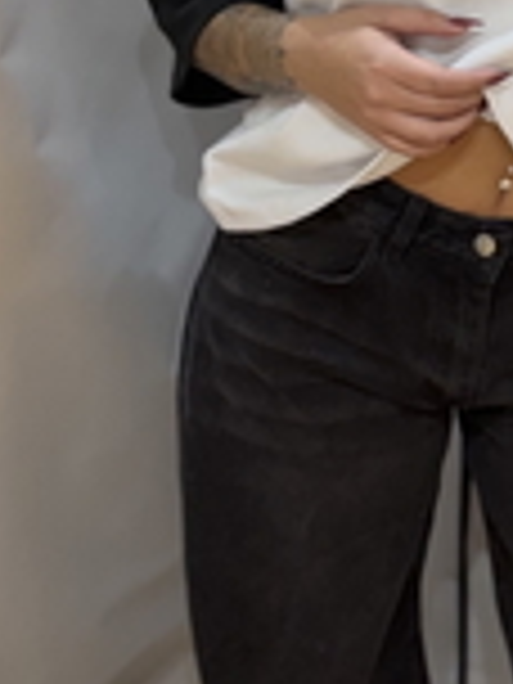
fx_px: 1660
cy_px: -61
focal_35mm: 84
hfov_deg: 16.6
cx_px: 662
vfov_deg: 22.1
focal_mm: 6.76
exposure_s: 1/100
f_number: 1.78
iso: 160
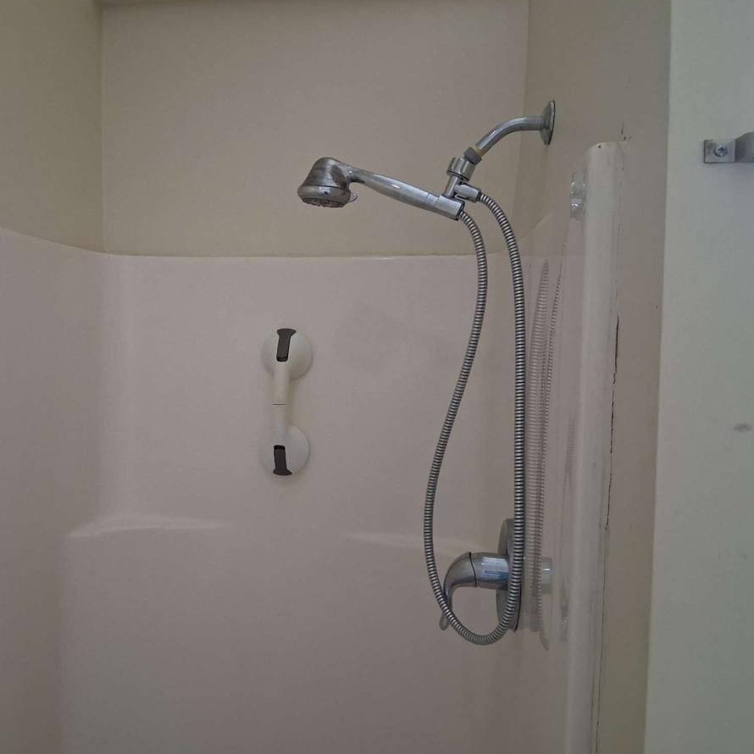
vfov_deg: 52.5
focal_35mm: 31
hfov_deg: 51.9
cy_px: 374
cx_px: 278
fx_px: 764
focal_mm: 3.98
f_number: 1.8
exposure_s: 1/120
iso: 400
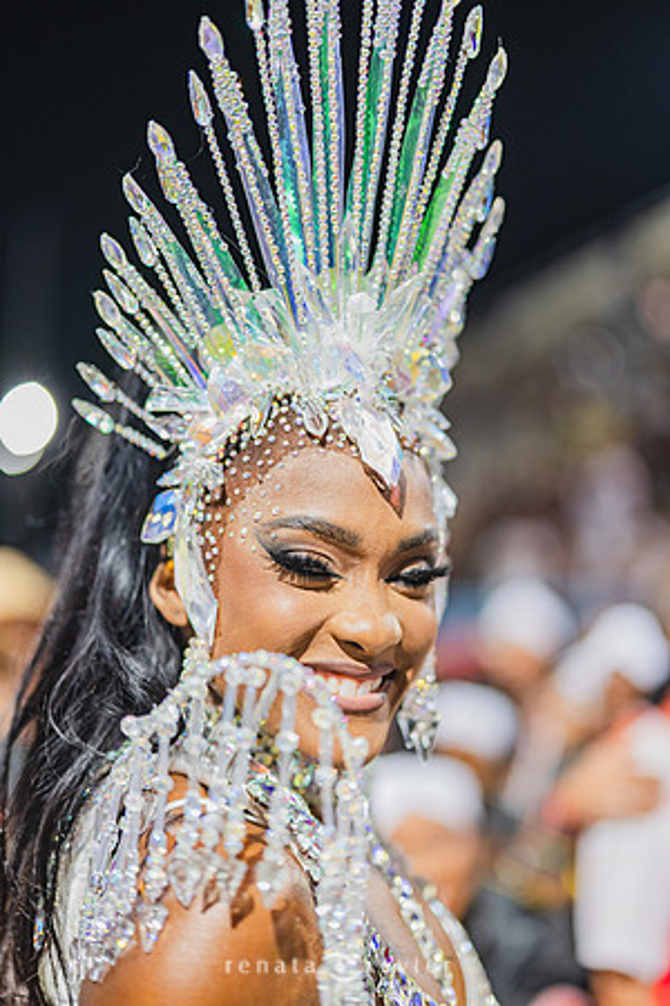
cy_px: 503
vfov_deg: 39.6
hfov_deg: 27.0
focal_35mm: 50
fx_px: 1396
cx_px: 335
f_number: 1.2
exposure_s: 1/1000
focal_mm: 50
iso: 1600
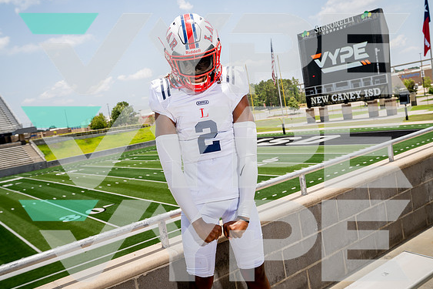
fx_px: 409
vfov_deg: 38.9
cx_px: 217
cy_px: 148
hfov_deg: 55.8
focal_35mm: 34
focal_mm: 33
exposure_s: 1/250
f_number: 7.1
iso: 100
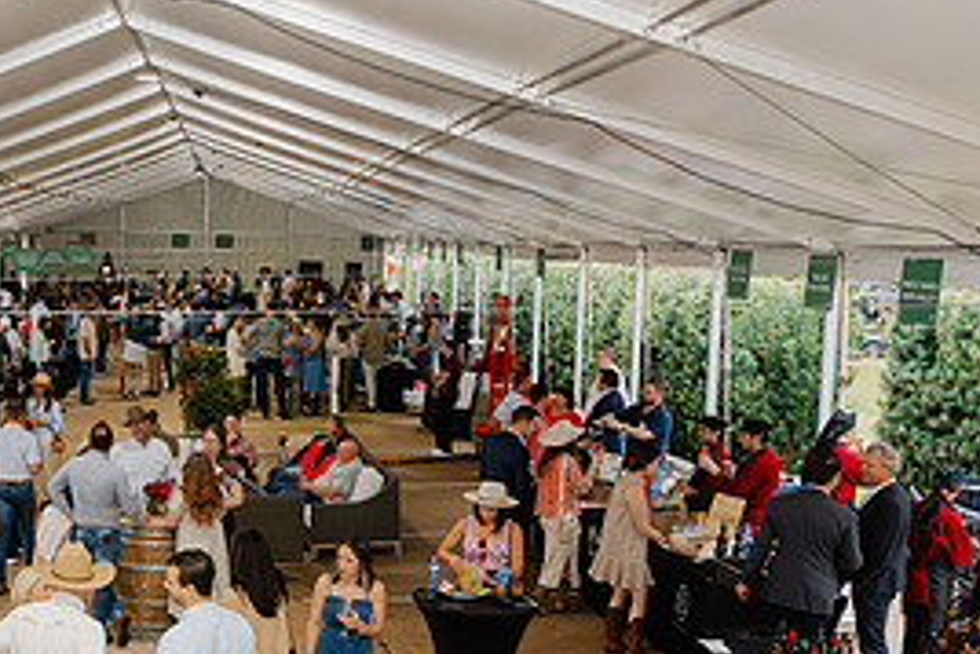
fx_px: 1416
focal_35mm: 52
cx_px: 95
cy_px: 484
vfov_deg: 25.7
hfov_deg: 35.8
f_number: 8
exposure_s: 1/160
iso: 4000
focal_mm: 24
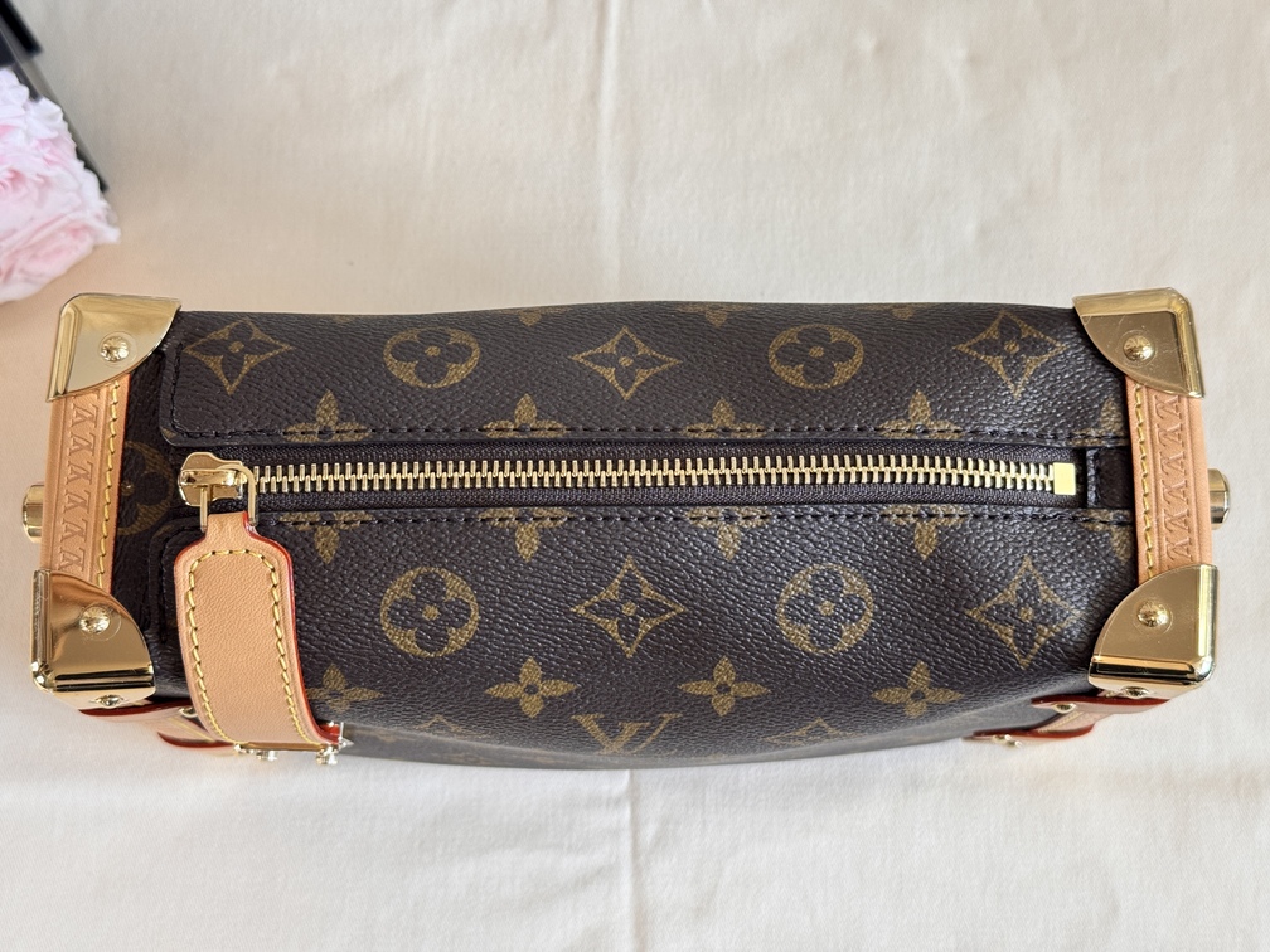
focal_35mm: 48
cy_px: 476
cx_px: 635
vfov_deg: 30.3
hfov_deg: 39.7
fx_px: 1761
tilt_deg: -76.4
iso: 100
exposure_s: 1/50
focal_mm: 6.76
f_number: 1.78
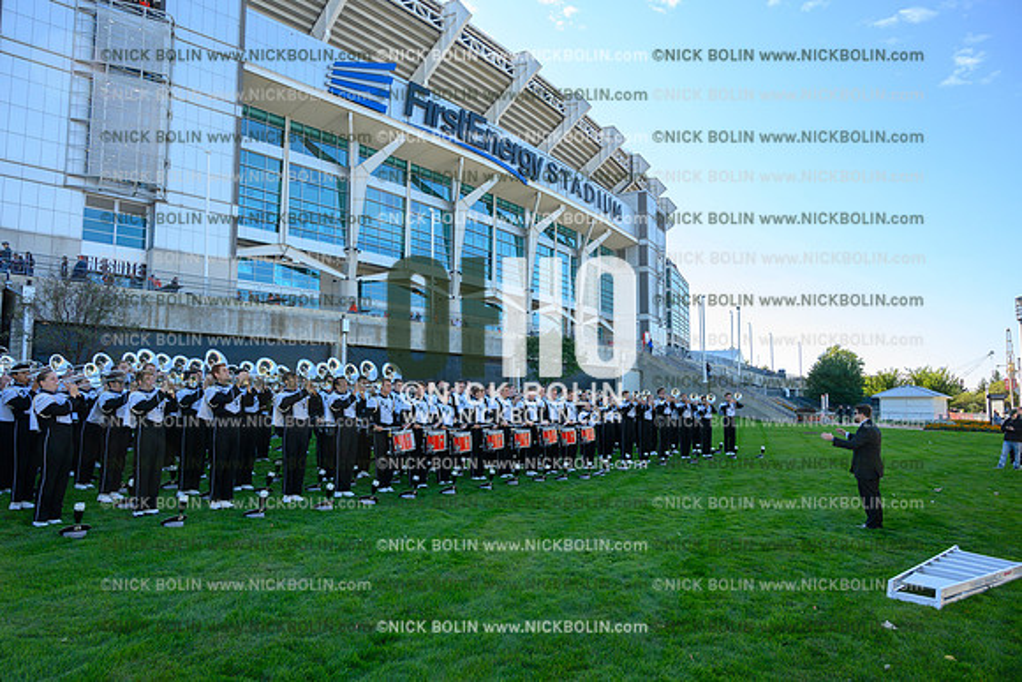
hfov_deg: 73.7
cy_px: 341
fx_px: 681
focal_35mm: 24
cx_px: 511
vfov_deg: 53.2
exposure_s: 1/640
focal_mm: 24
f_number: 8
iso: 800
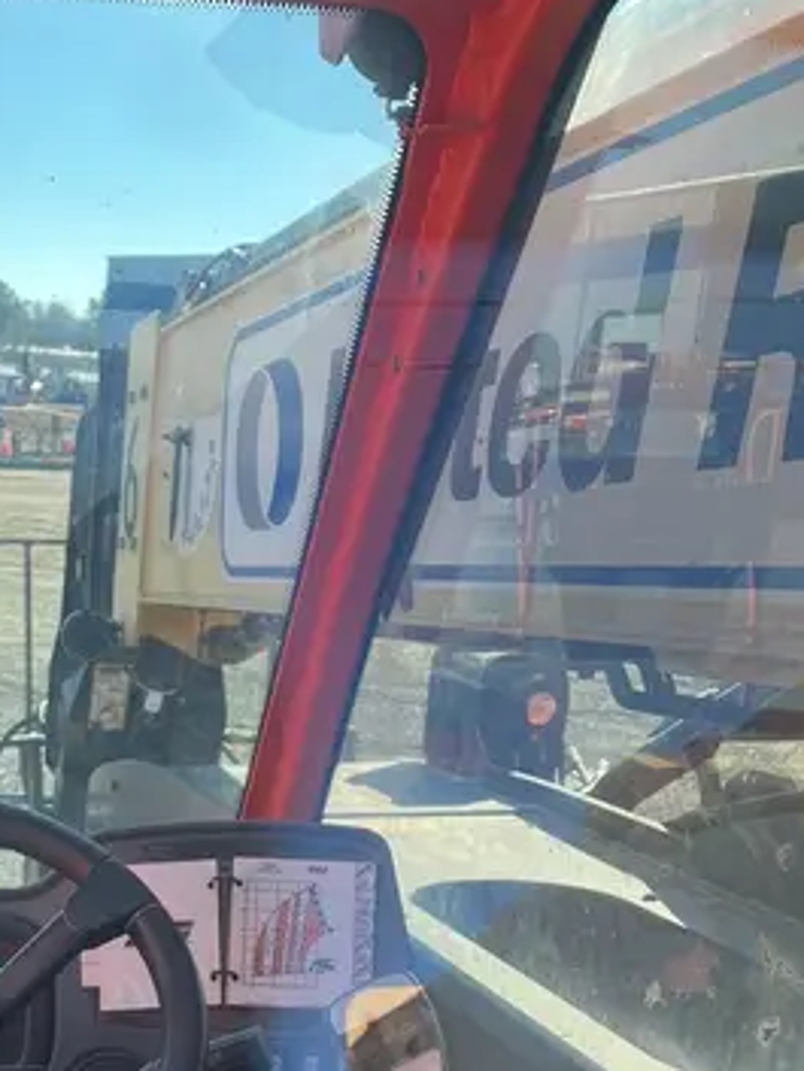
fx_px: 1671
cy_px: 1006
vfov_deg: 33.3
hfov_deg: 26.1
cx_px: 73
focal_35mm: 54
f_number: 1.6
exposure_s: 1/628
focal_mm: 5.1
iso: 50
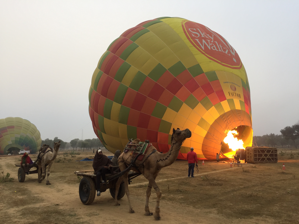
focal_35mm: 29
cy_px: 112
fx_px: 250
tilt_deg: +8.7
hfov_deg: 61.7
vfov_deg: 48.2
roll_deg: +0.5
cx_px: 150
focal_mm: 4.15
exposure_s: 1/100
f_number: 2.2
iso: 50
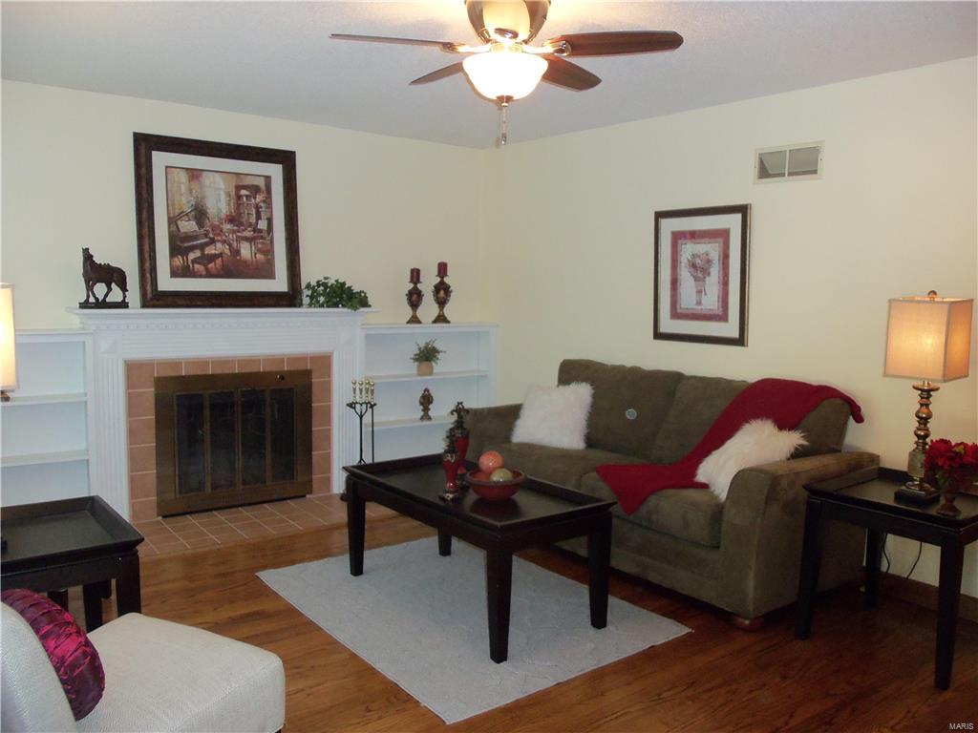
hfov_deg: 61.7
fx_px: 819
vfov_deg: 48.2
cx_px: 489
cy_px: 366
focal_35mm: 29
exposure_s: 1/30
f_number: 3.4
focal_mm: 5.2
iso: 160
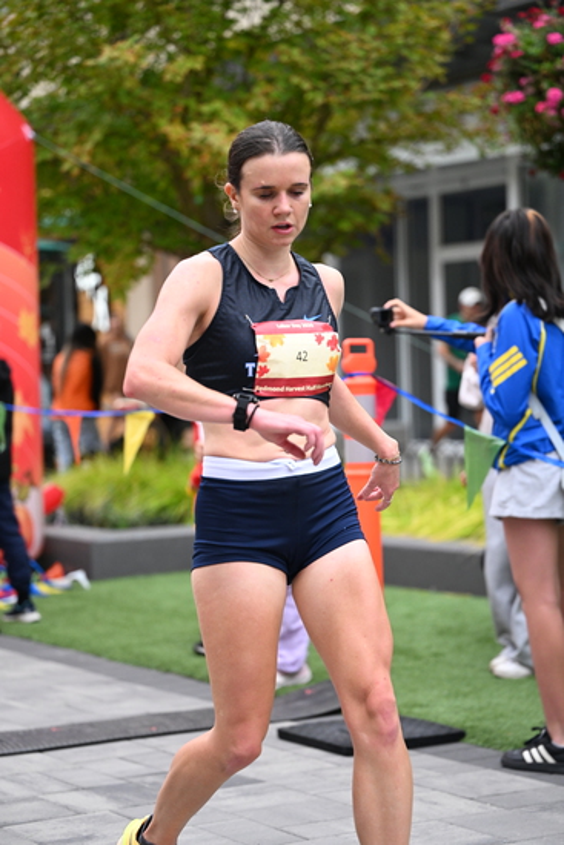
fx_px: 1855
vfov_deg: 25.7
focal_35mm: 79
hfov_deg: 17.3
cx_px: 282
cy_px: 422
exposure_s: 1/1000
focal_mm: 79
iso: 1600
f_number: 2.8
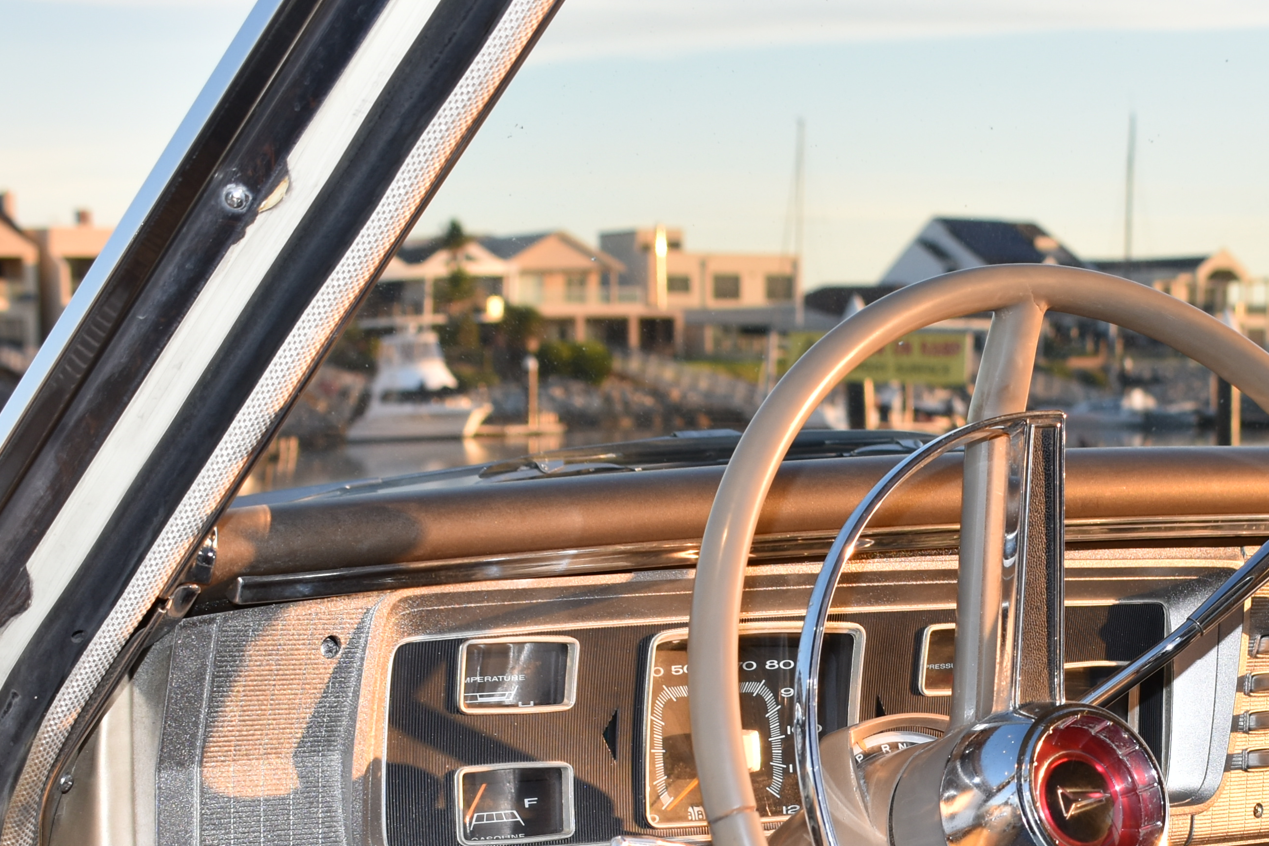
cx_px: 1055
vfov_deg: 16.1
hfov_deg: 24.0
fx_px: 2926
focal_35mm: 83
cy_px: 843
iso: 180
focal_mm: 24
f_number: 5.6
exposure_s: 1/125
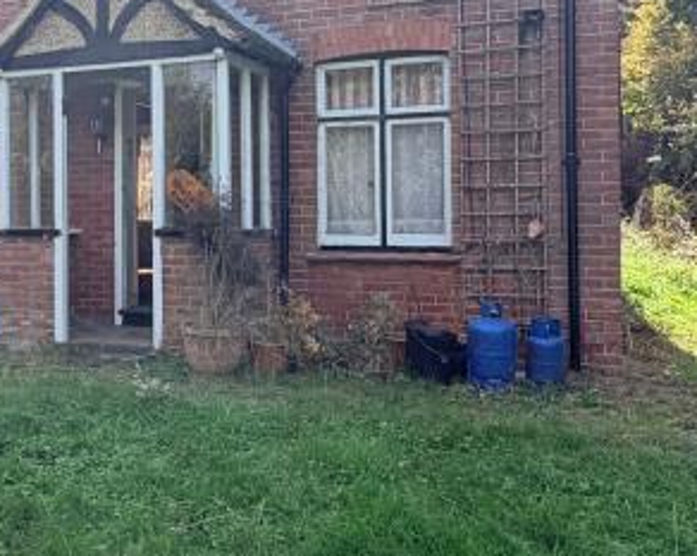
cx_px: 98
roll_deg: +0.7
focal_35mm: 48
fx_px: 989
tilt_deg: +1.5
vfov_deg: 31.2
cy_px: 191
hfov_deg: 36.9
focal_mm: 2.22
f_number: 2.2
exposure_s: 1/502
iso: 50
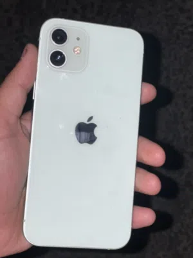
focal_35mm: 77
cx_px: 96
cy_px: 129
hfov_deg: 19.1
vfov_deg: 25.3
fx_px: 572
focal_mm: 9
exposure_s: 1/38
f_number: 2.8
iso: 20
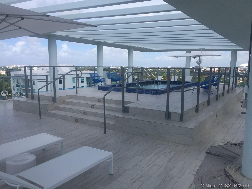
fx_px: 211
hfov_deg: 61.7
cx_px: 126
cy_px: 94
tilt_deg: -8.0
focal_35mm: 29
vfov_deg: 48.2
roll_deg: -1.5
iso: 32
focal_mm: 4.15
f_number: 2.2
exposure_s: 1/2639
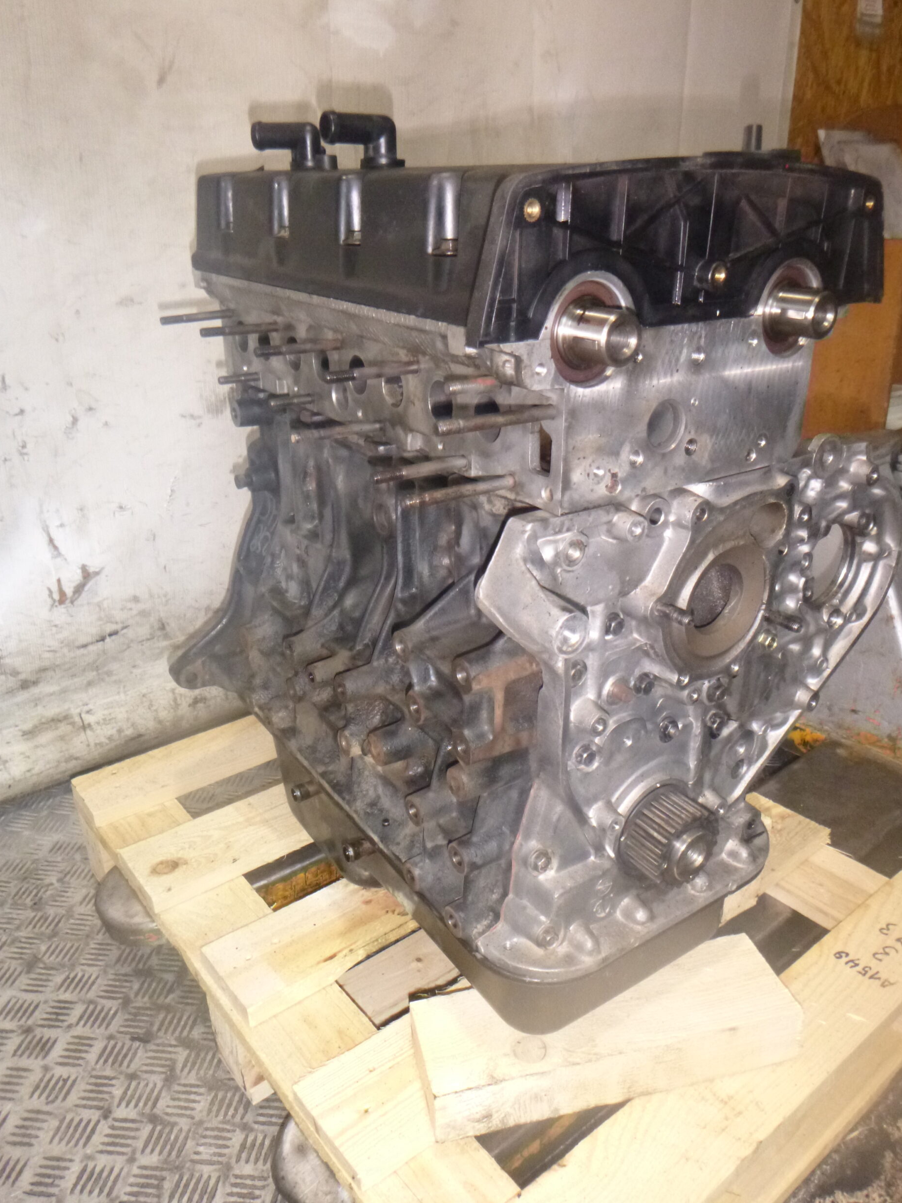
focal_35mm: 26
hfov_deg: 53.0
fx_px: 903
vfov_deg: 67.3
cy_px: 594
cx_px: 467
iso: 400
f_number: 3.9
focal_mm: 4.5
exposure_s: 1/60
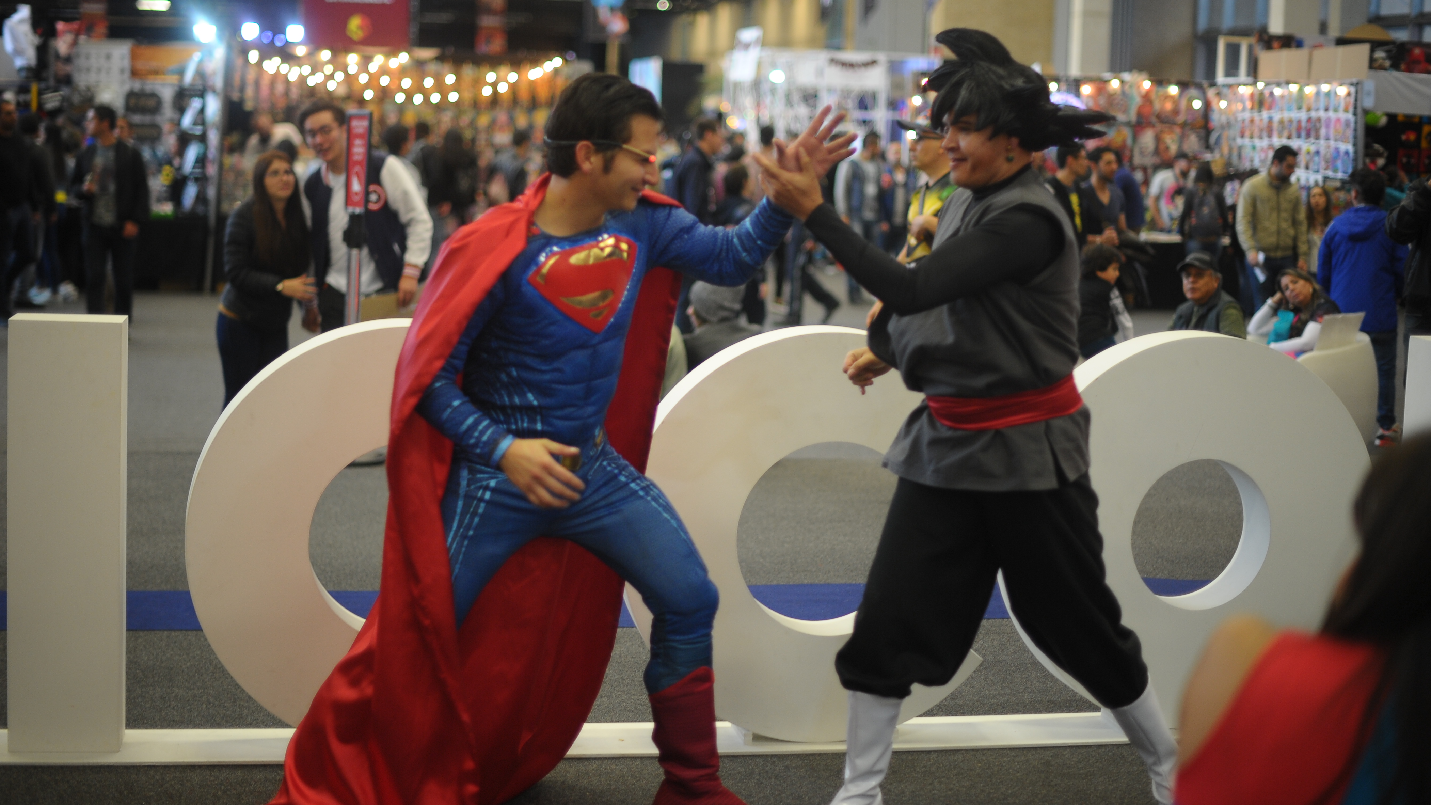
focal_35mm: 53
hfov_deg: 39.2
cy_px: 344
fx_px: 2011
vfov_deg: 22.6
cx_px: 713
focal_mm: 50
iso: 640
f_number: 1.4
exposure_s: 1/320
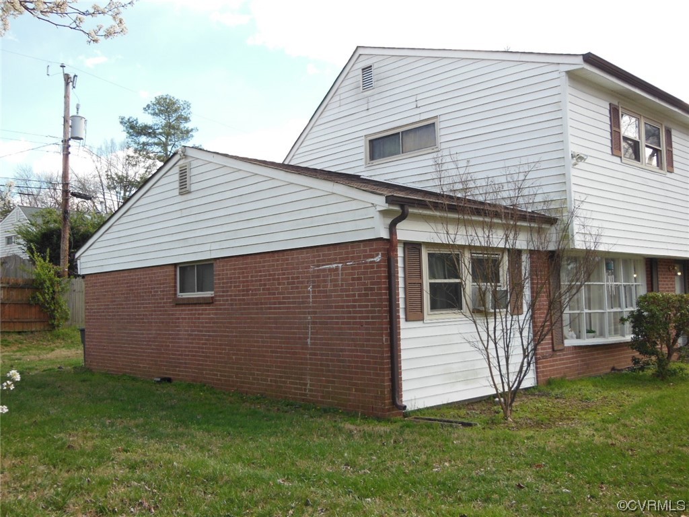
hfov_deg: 54.0
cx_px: 344
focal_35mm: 34
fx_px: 677
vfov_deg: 41.8
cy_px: 258
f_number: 3.9
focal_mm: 6
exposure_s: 1/320
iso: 125
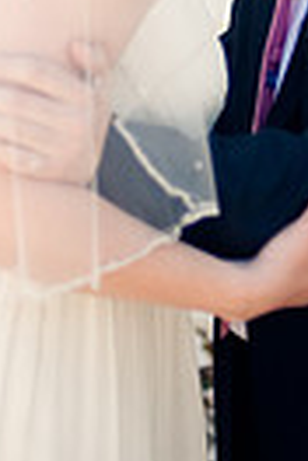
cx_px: 250
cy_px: -10
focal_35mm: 170
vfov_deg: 11.9
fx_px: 2181
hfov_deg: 8.1
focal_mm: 50
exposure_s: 1/5000
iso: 200
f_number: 1.4
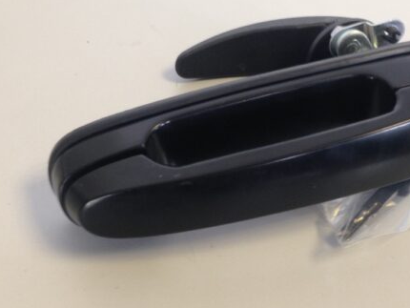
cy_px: 134
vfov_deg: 31.5
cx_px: 251
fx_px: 545
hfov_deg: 41.0
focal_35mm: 46
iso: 100
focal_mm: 4.12
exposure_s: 1/20
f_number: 2.4
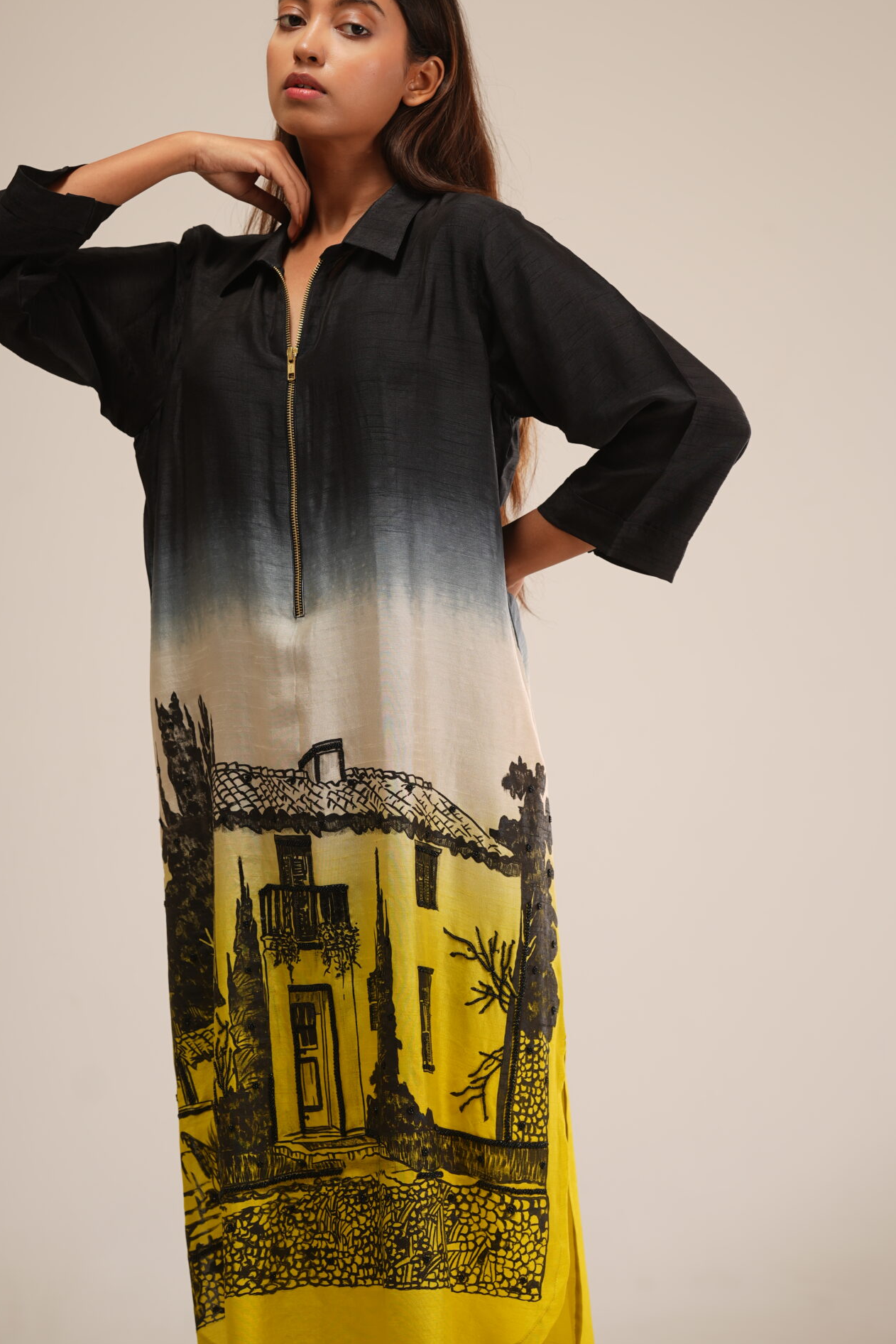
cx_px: 370
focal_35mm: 115
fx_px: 4291
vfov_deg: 17.7
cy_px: 442
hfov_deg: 11.9
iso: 50
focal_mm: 85
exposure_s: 1/160
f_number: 4
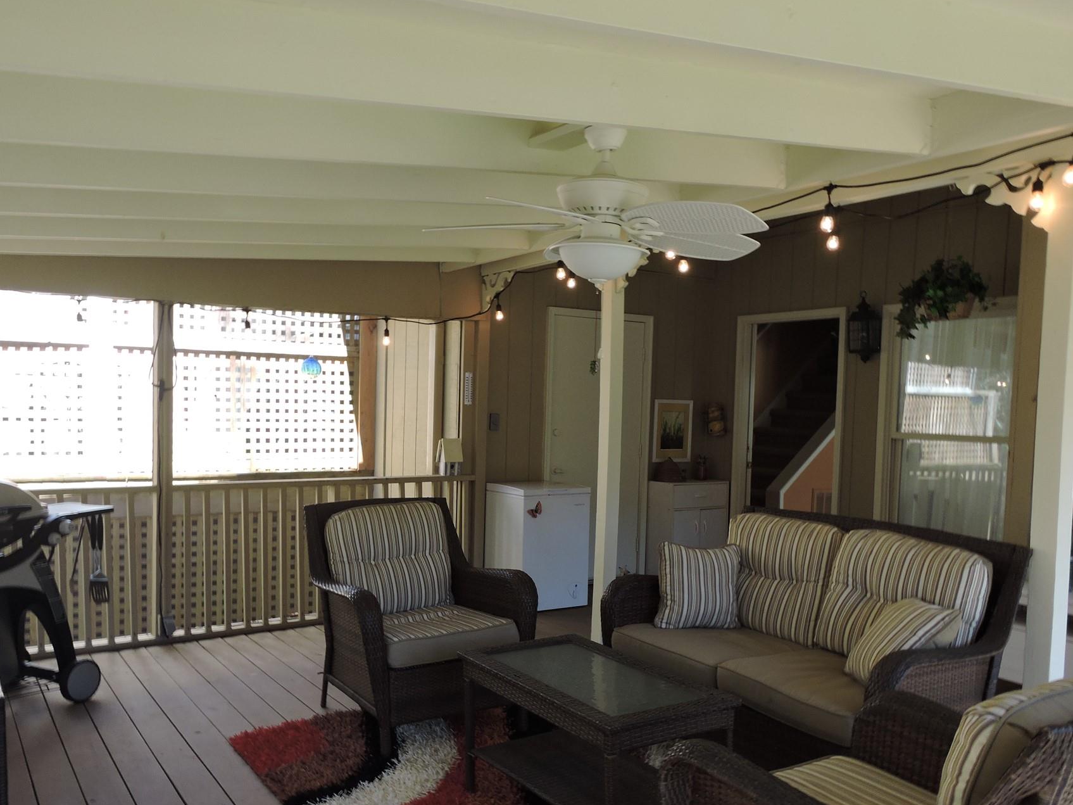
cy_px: 462
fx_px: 899
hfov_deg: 61.5
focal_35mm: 29
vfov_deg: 48.1
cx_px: 486
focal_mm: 4.3
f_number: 3.3
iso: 100
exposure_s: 1/40
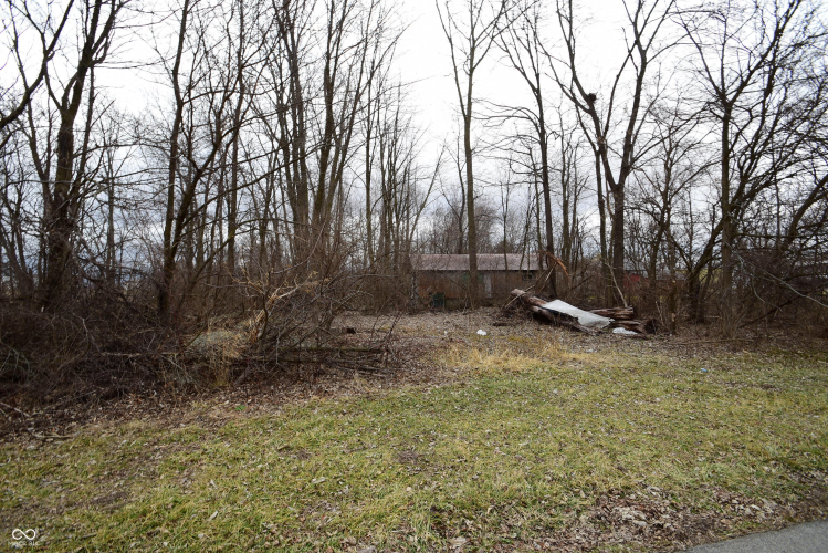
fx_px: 345
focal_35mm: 15
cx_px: 414
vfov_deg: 77.4
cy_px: 276
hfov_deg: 100.4
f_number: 8
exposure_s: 1/50
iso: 100
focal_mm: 10
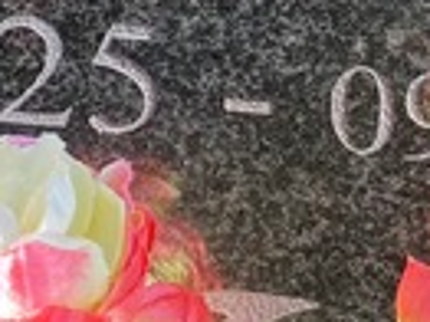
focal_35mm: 159
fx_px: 1973
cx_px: 312
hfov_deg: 12.4
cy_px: -309
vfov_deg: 8.8
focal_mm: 4.25
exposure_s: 1/288
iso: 32
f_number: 1.8
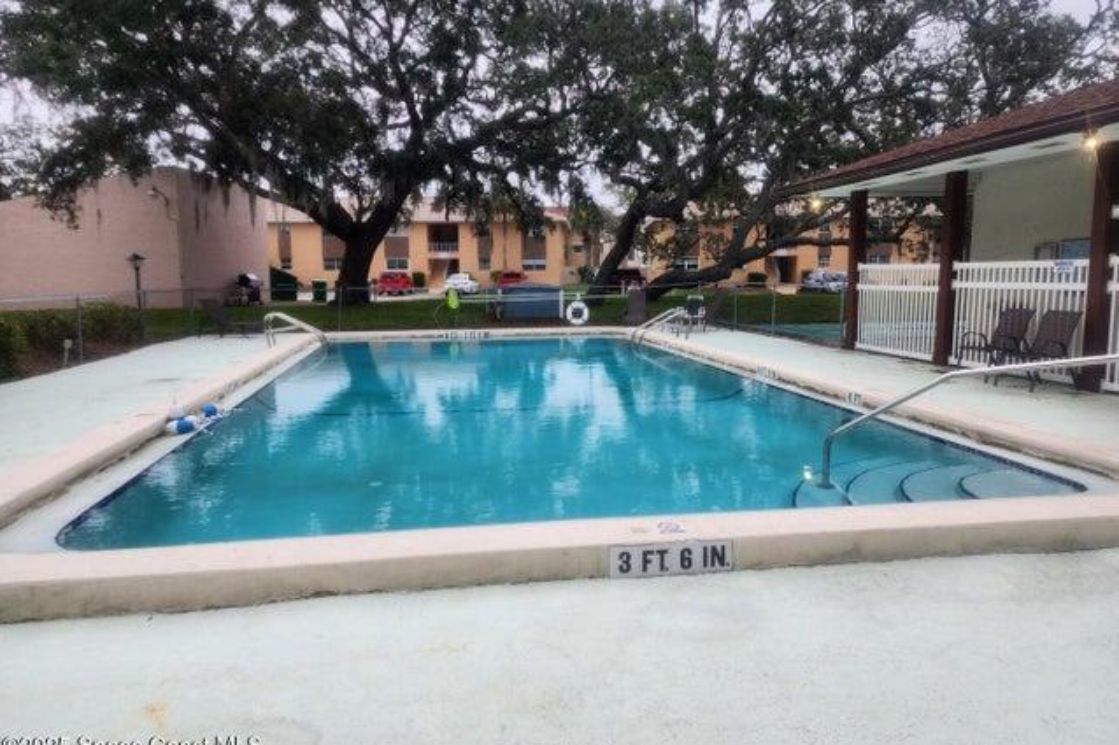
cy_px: 363
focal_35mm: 24
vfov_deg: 53.1
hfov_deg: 73.8
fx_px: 746
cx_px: 560
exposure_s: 1/180
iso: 16
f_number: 1.8
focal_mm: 6.4
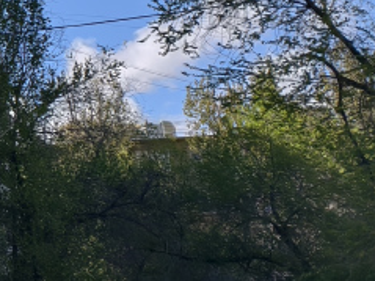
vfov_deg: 11.5
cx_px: -607
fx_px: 1353
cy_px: -79
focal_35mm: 125
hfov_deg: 11.8
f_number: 1.57
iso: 72
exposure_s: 1/3571
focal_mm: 6.54
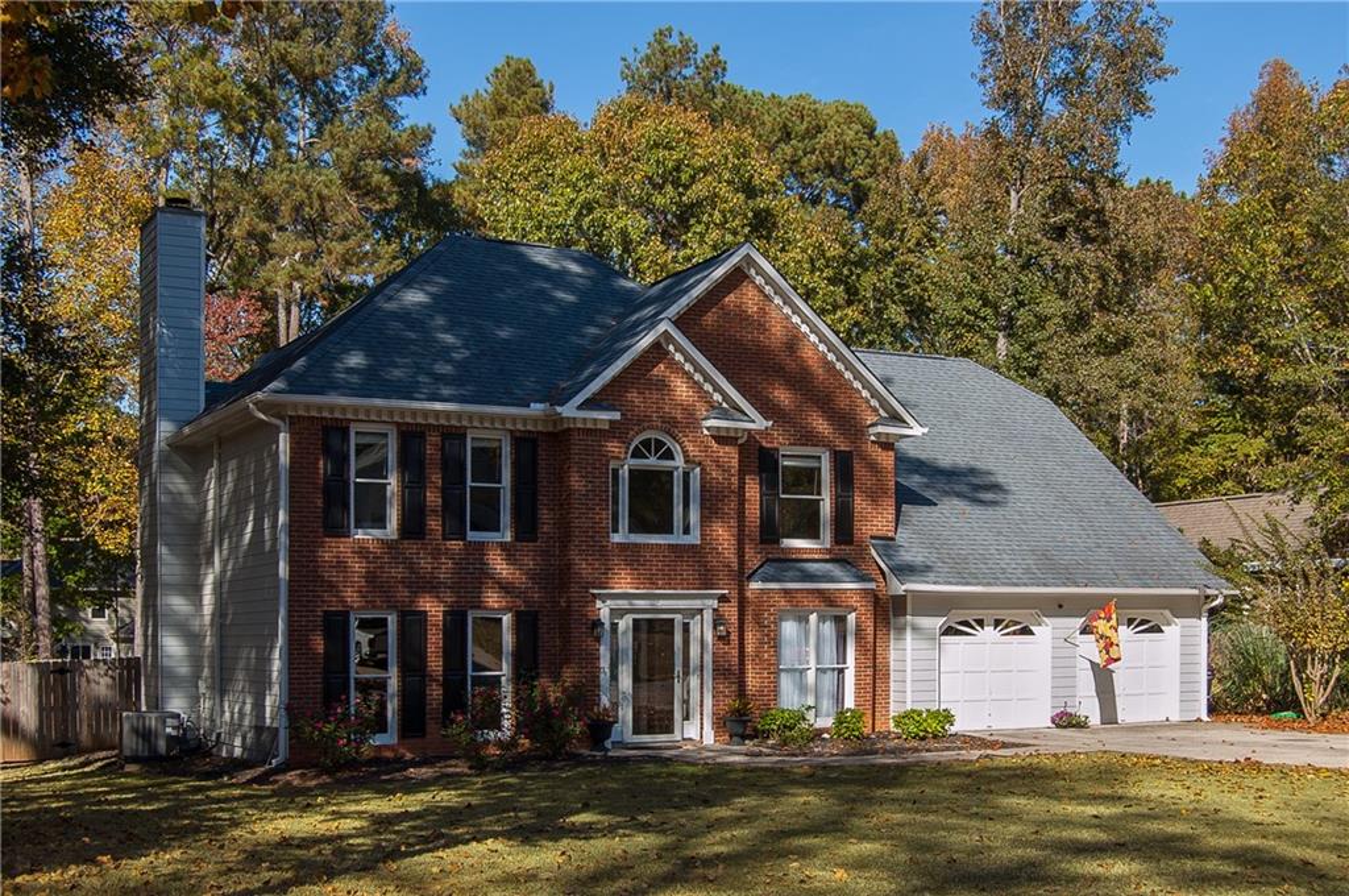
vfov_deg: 31.8
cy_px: 448
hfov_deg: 46.5
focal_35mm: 42
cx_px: 674
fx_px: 1572
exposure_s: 1/250
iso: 200
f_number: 8
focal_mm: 28
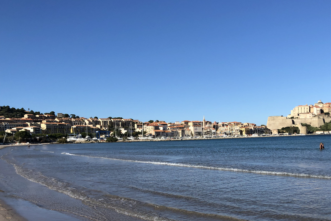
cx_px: 189
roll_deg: +2.6
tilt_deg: -3.9
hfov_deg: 49.4
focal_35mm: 39
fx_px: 358
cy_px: 159
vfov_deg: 33.7
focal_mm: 4
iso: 20
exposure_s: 1/2703
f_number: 1.8
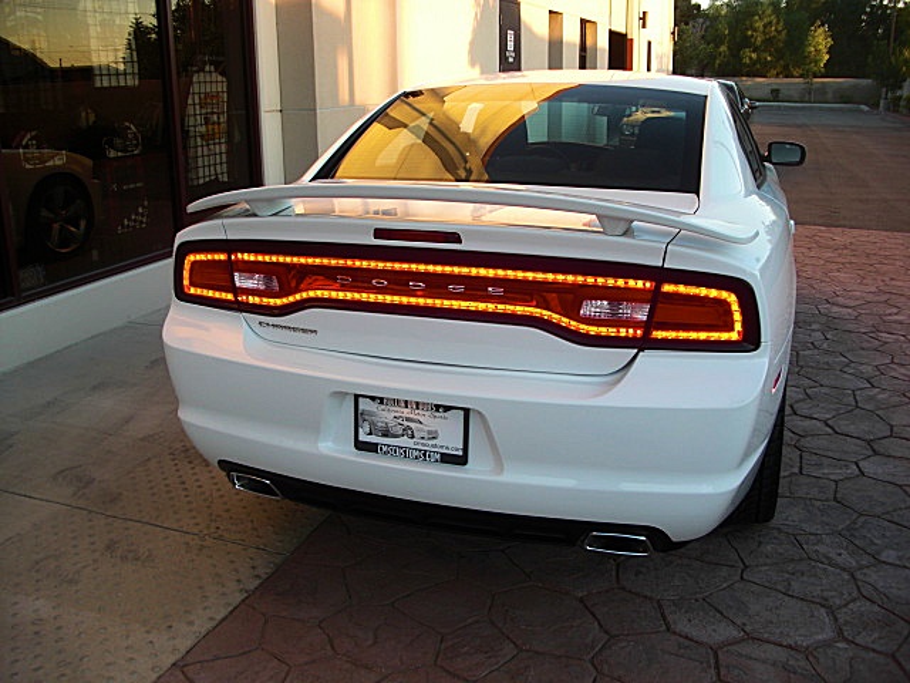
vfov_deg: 39.7
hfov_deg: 51.4
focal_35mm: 36
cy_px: 342
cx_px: 455
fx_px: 946
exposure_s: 1/80
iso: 50
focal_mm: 6.3
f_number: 2.8
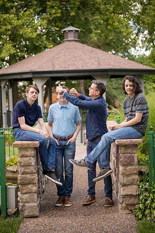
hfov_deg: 17.1
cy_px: 116
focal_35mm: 80
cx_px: 78
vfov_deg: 25.4
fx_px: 517
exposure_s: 1/320
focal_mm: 80
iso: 400
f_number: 3.5
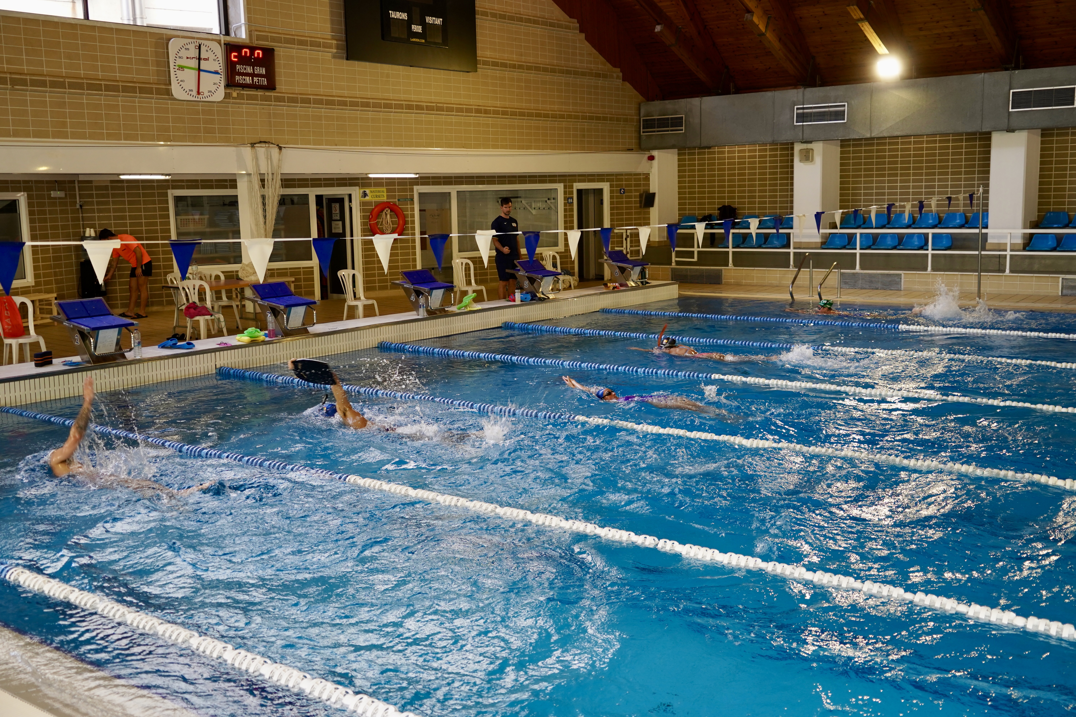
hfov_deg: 53.1
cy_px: 358
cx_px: 538
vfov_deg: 36.9
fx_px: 1076
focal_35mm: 36
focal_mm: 36
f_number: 4
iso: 1000
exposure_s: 1/160
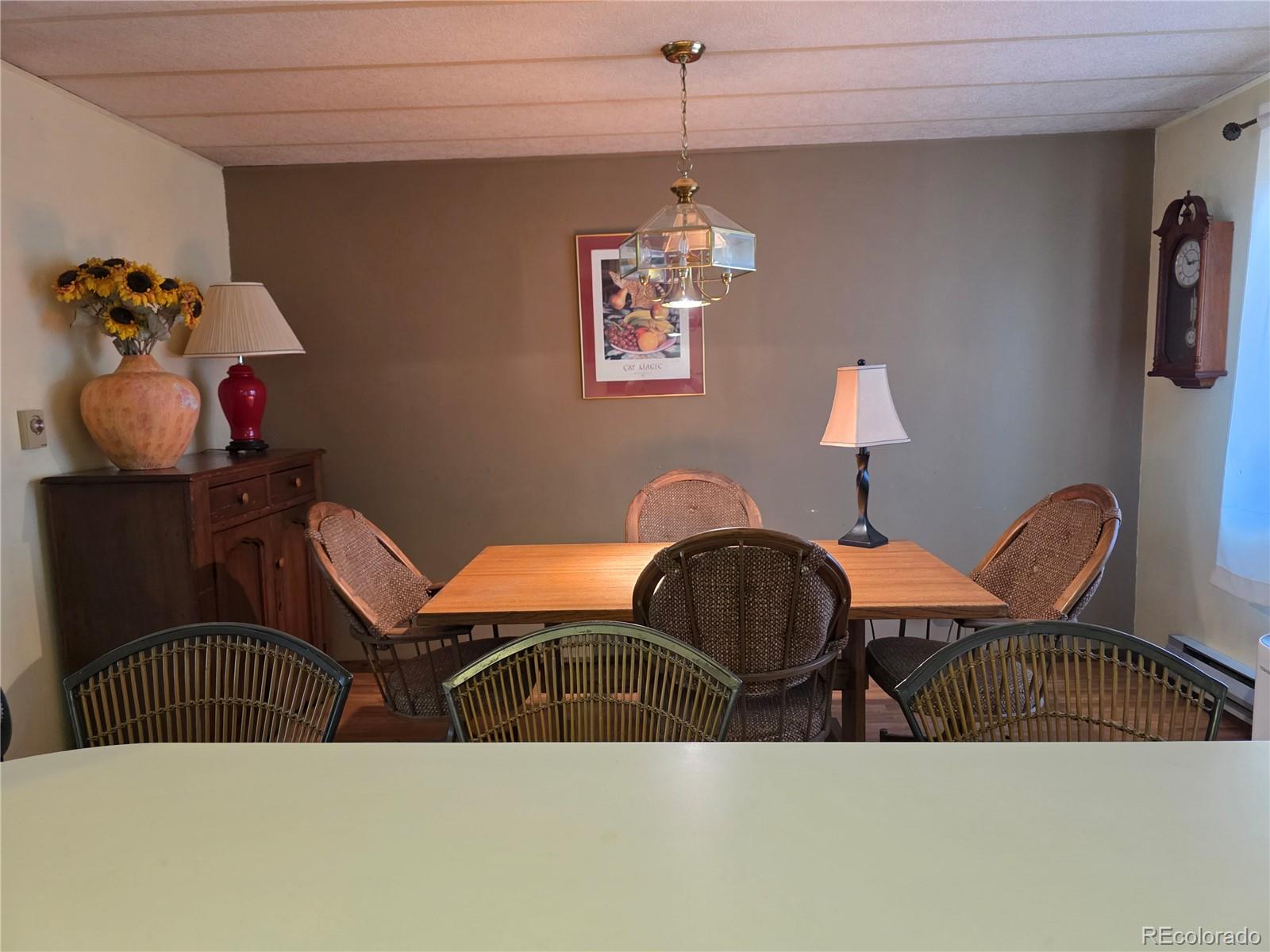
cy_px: 476
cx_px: 635
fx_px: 844
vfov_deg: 58.9
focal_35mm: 23
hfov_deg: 73.9
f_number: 1.7
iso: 640
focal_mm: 6.3
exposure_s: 1/120
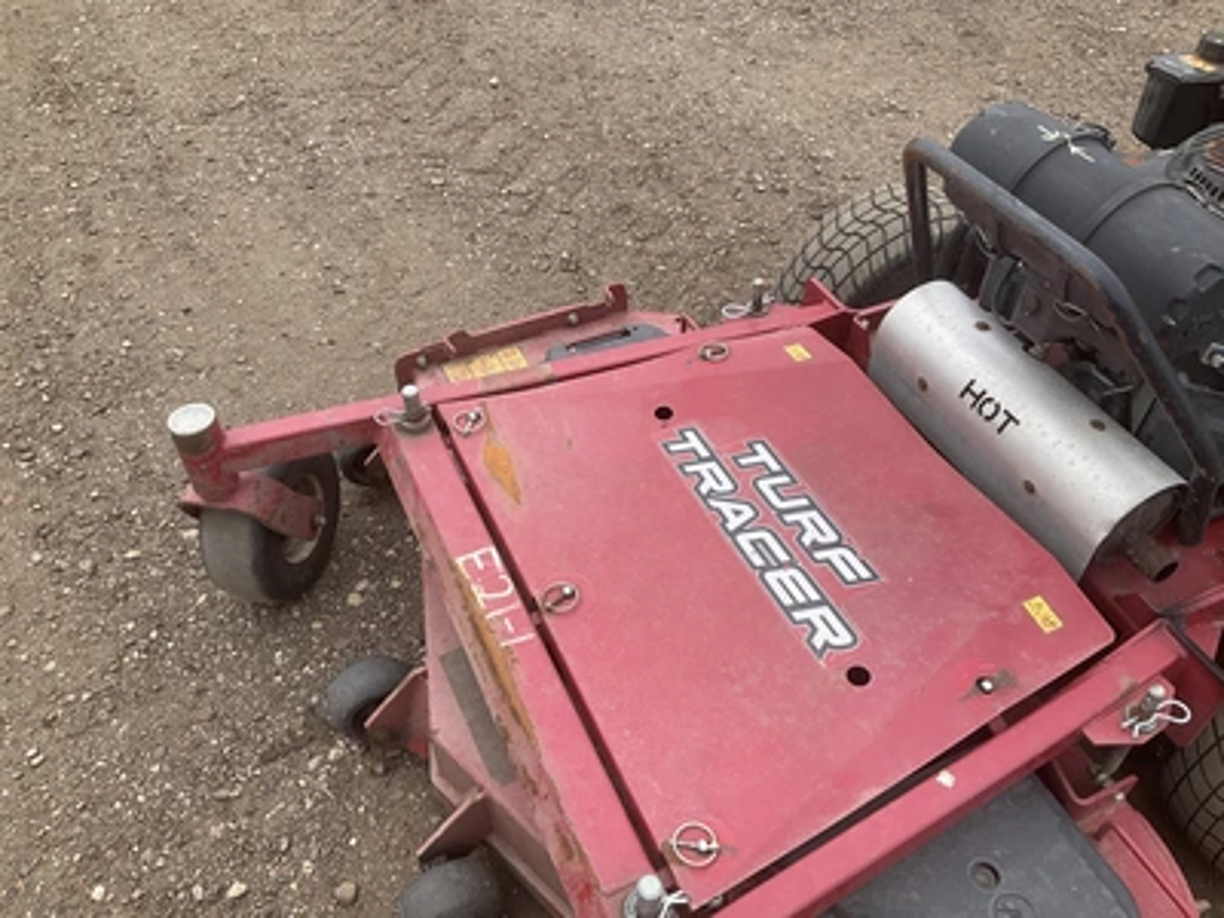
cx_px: 612
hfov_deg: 61.7
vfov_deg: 48.2
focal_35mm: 29
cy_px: 459
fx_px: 1025
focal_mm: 3
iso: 25
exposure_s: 1/739
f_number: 1.8
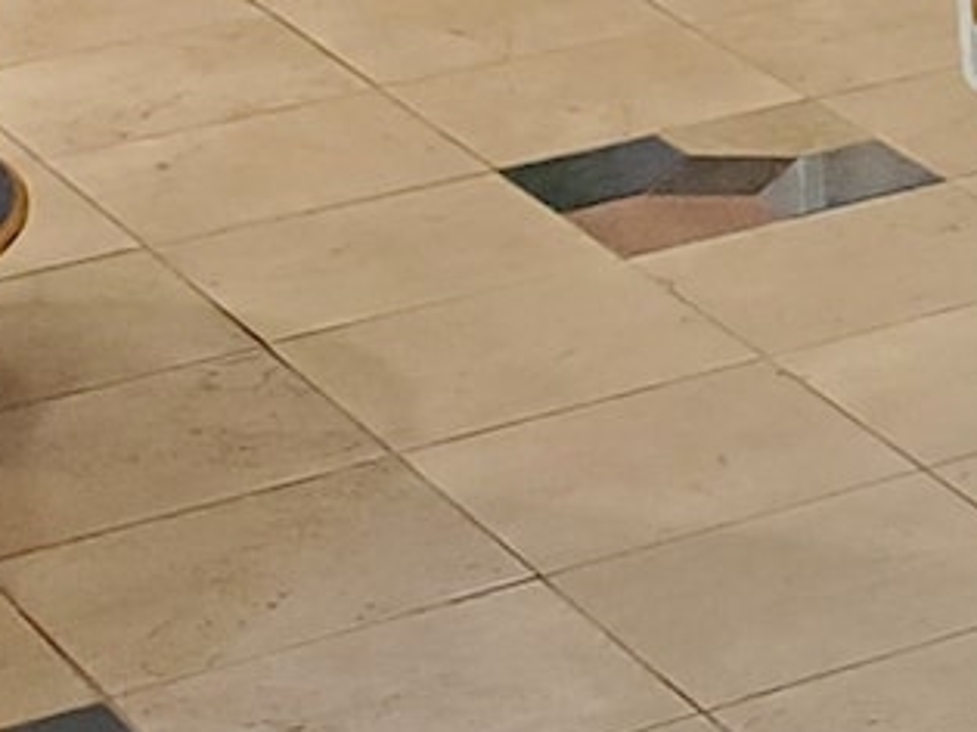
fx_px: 4655
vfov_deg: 8.5
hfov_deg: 9.7
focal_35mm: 165
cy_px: -800
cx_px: 2782
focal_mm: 4.3
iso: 320
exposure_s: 1/39
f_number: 2.4
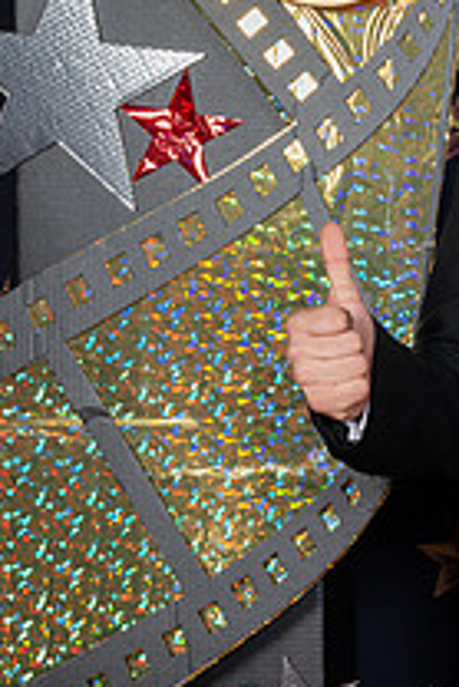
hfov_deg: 6.8
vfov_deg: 10.5
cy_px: 192
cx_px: 897
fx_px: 3723
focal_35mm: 195
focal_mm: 64
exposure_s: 1/125
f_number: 8
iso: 400
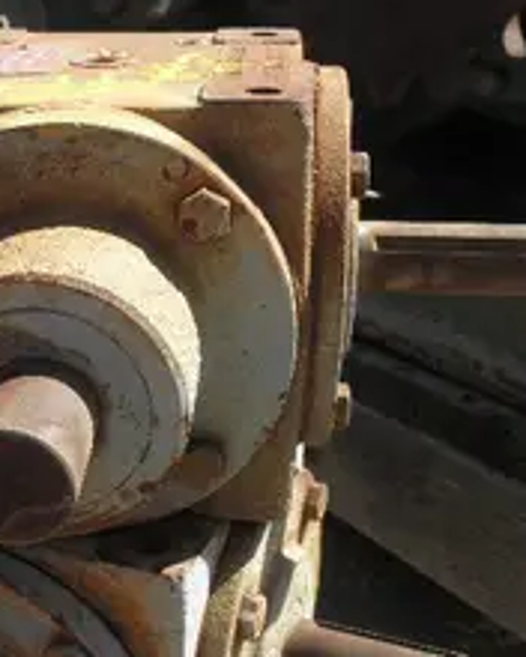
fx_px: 1206
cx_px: 63
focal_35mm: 62
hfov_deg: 24.0
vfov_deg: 30.5
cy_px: 340
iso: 64
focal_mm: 6.1
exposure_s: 1/640
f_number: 3.2
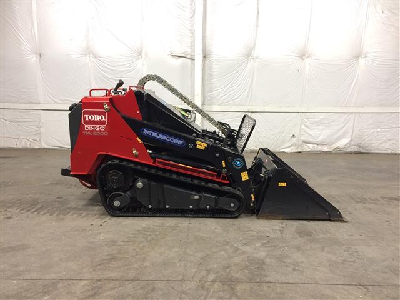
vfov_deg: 48.2
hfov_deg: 61.7
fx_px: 335
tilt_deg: -11.2
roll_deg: +0.7
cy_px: 150
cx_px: 200
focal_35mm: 29
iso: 100
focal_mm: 4.15
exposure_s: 1/30
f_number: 2.2
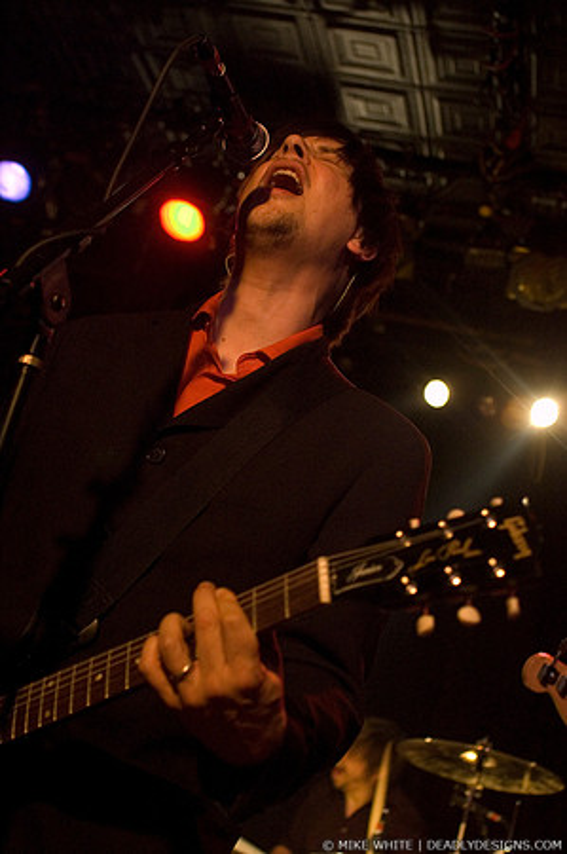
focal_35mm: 52
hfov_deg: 25.7
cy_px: 427
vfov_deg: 37.9
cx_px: 284
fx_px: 1243
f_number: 3.2
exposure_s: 1/50
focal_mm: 35
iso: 1600
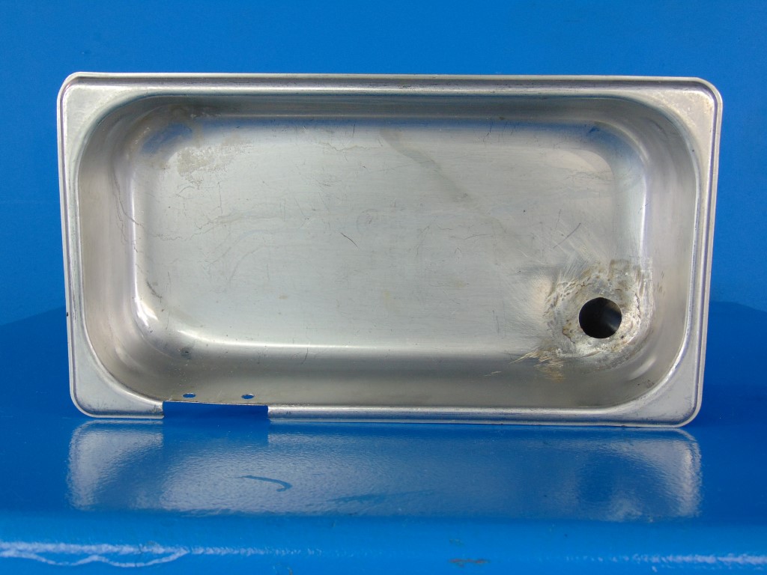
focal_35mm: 42
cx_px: 384
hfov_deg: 44.8
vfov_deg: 34.3
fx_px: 931
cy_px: 288
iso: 80
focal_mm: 7.6
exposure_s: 1/30
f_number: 3.3
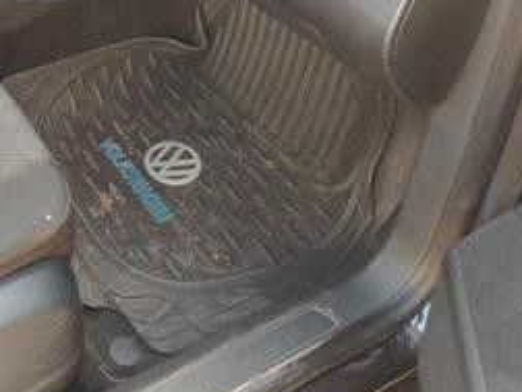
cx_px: -120
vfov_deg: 22.3
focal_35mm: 62
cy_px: -40
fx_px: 935
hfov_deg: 27.2
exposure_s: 1/100
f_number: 1.75
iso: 404
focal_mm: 5.25
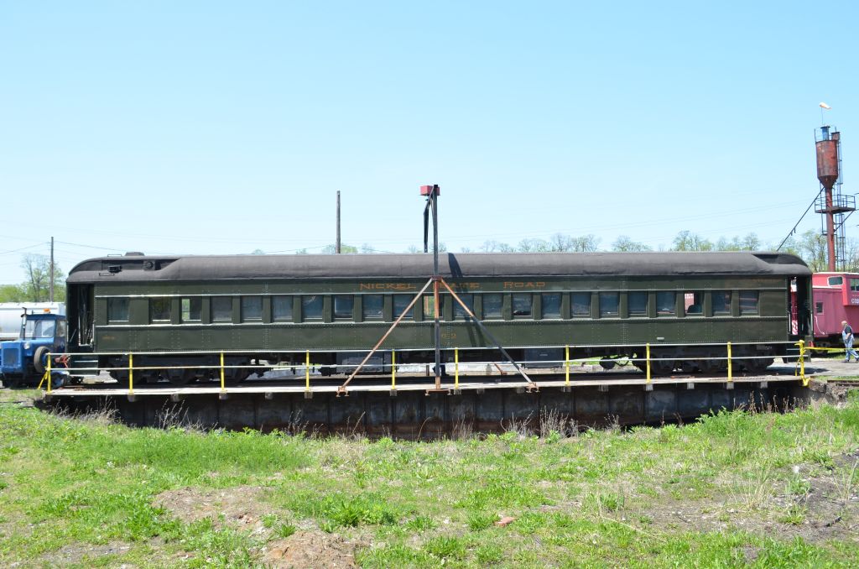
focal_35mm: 30
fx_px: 714
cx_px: 430
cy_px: 284
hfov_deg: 62.0
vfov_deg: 43.4
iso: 400
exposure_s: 1/500
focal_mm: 20
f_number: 7.1
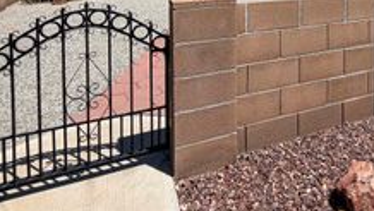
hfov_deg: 51.7
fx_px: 347
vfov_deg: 29.4
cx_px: 317
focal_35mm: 35
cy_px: -39
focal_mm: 2.22
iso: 20
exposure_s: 1/1431
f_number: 2.2
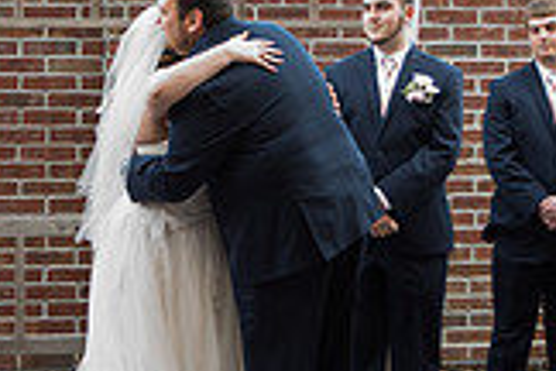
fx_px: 1992
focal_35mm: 129
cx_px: 124
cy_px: 211
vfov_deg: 10.6
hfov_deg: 15.8
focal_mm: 36
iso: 500
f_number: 2.8
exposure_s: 1/200
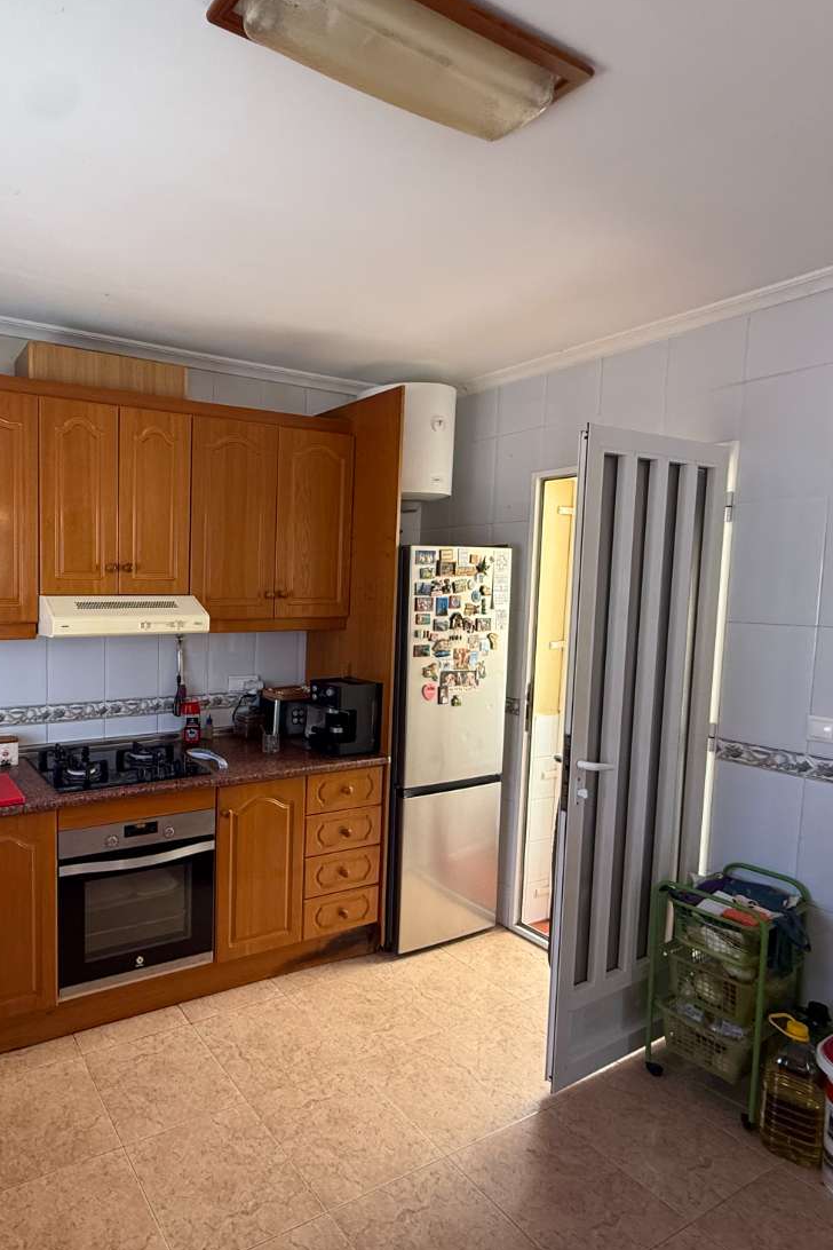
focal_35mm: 20
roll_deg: -1.1
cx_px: 190
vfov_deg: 84.0
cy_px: 636
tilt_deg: -4.9
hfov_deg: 58.1
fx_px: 694
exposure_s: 1/100
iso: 250
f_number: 2.2
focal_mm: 2.22
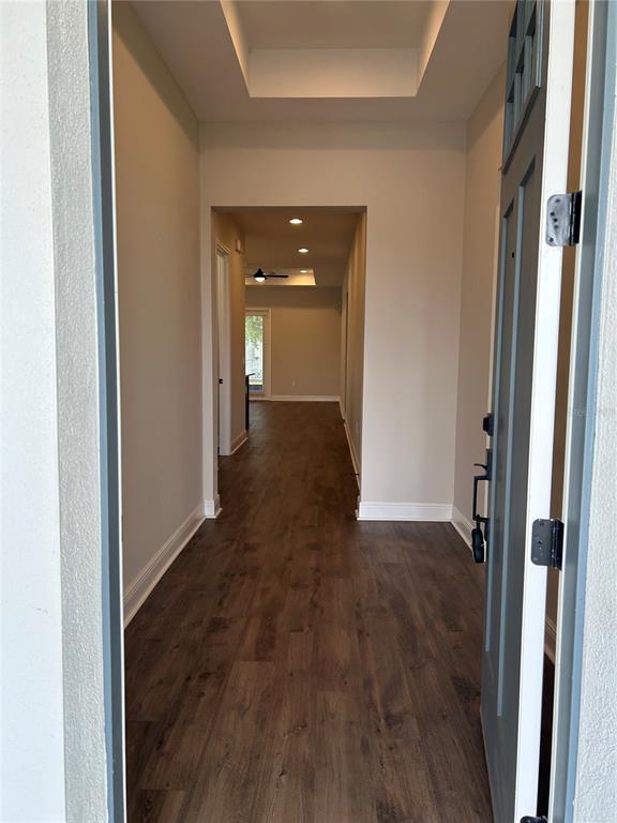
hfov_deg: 53.1
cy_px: 412
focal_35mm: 26
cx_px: 308
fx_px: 618
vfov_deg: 67.3
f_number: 1.5
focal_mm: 5.7
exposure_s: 1/120
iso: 50
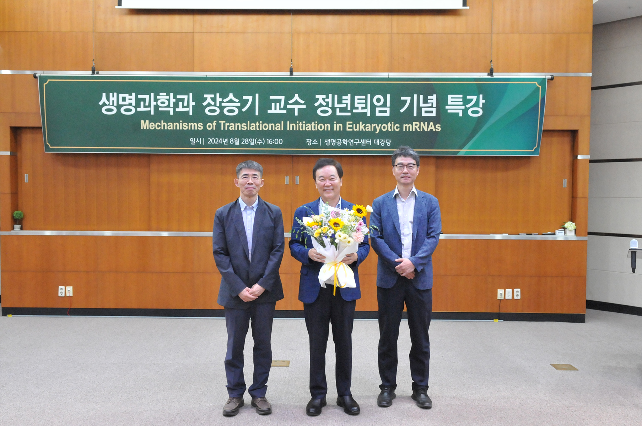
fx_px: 614
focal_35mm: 34
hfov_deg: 55.2
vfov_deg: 38.3
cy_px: 213
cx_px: 321
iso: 3200
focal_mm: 23
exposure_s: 1/20
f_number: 7.1
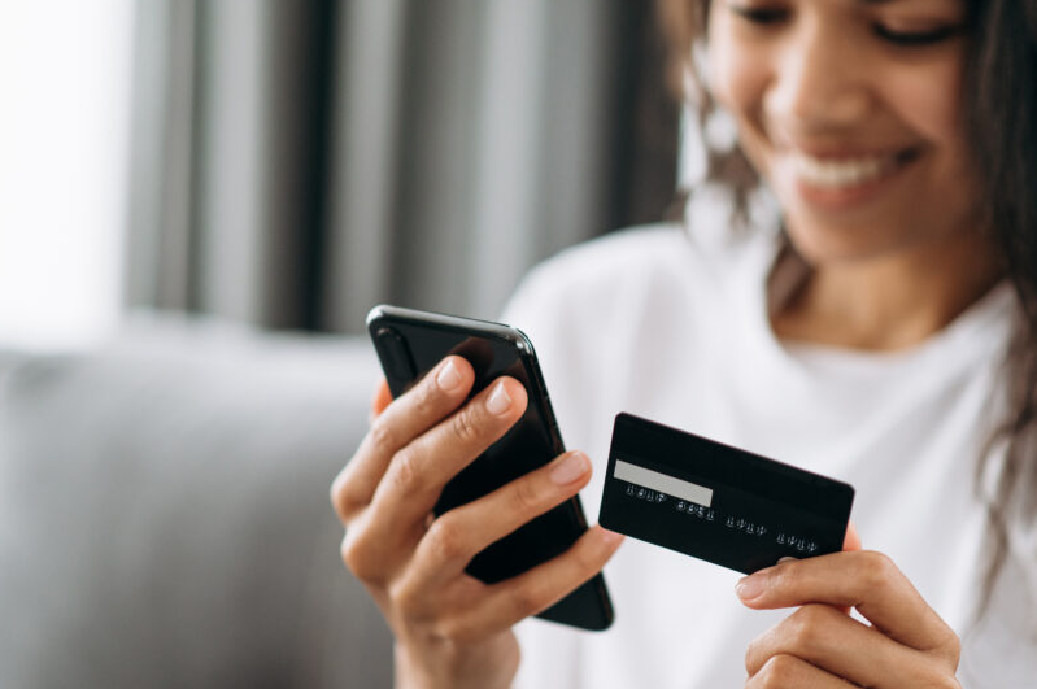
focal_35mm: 109
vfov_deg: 12.5
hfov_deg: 18.8
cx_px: 557
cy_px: 364
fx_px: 3137
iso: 400
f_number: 2
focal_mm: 85
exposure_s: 1/125
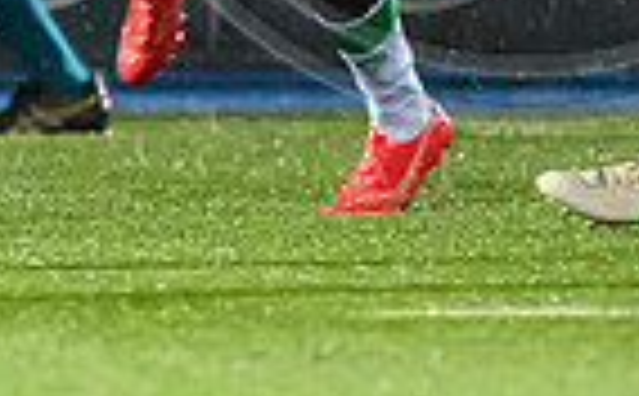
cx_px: -222
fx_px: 49289
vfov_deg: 0.5
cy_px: -94
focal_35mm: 2837
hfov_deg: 0.7
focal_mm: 400
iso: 6400
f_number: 3.2
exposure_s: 1/1000
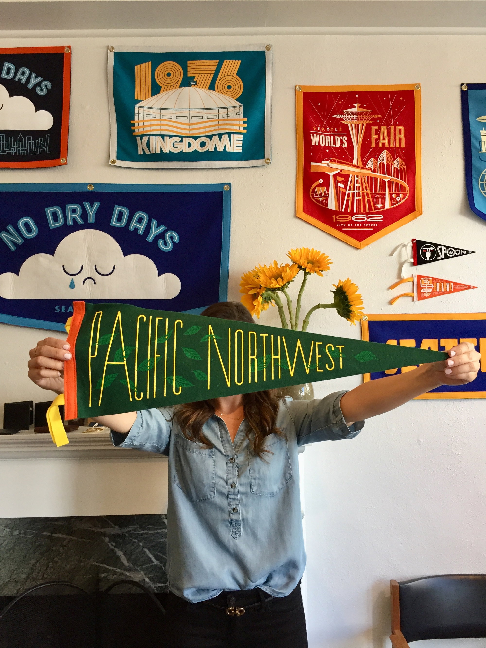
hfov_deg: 48.2
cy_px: 324
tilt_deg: +3.7
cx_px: 243
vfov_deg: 61.7
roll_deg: +1.8
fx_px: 543
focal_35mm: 29
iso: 50
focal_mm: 4.15
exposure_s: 1/30
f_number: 2.2
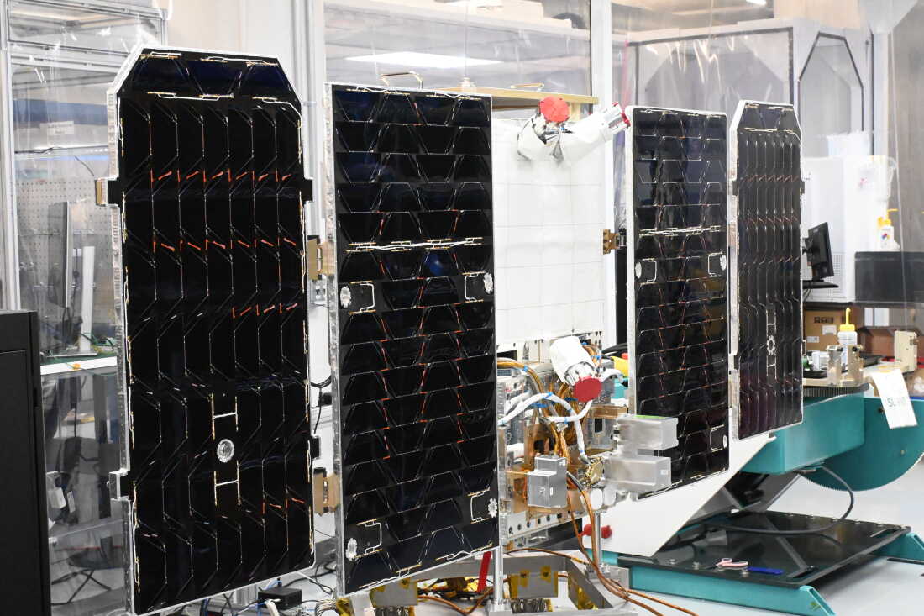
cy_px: 308
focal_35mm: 56
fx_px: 1424
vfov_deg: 24.4
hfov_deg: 35.9
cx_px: 462
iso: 12800
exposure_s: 1/320
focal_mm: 37
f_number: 7.1
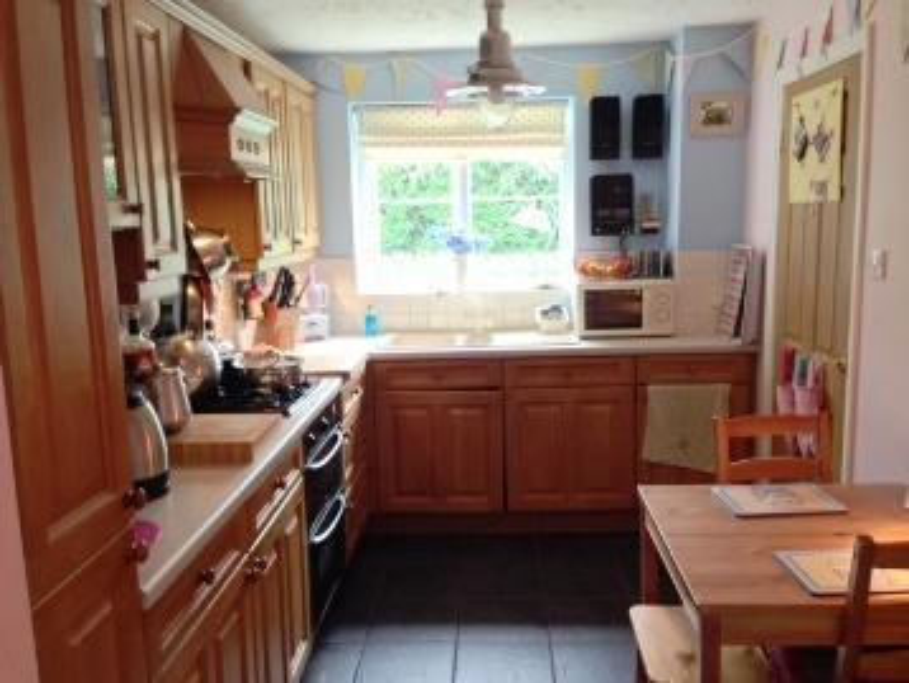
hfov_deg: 55.3
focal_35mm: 33
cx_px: 454
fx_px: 867
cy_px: 342
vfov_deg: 43.0
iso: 250
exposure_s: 1/20
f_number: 2.4
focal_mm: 4.13
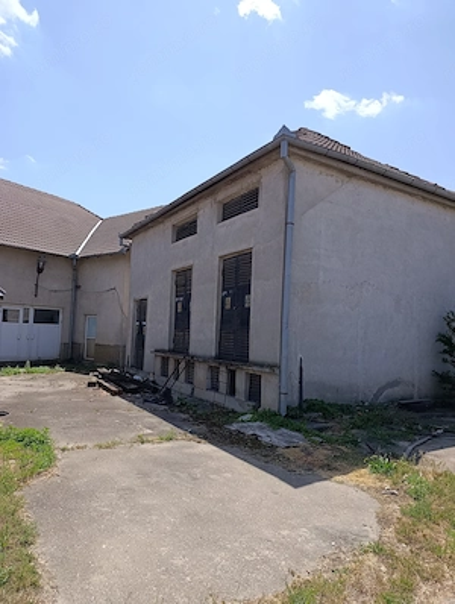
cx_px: 228
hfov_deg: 59.0
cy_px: 302
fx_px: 402
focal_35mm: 23
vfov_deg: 73.8
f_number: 1.65
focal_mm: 6.11
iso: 50
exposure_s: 1/592
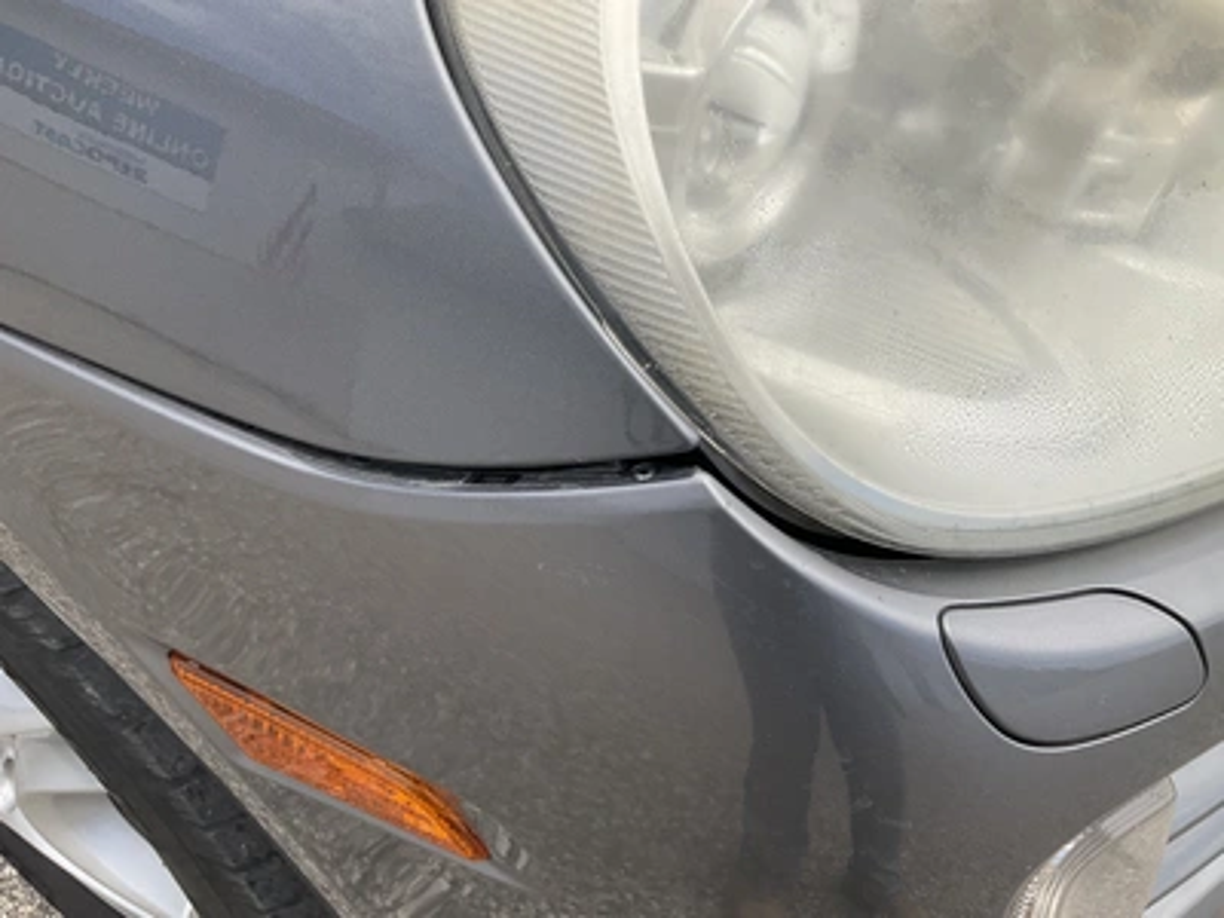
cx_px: 612
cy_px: 459
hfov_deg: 61.7
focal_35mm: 29
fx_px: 1025
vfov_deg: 48.2
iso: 25
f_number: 1.8
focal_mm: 3
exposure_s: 1/1786
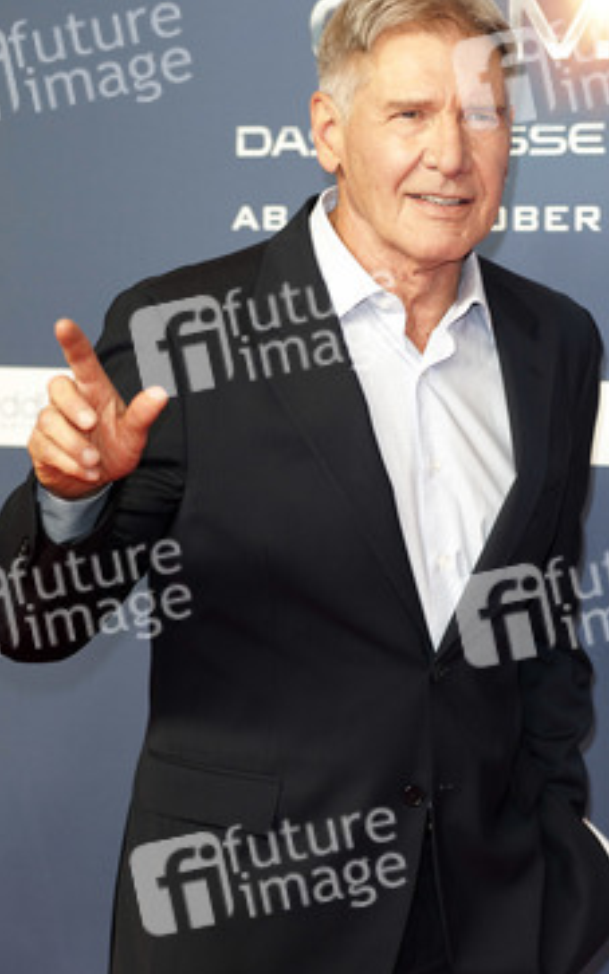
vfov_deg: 17.7
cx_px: 347
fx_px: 3132
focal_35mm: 118
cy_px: 470
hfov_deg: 11.1
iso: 1000
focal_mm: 105
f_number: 5
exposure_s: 1/200
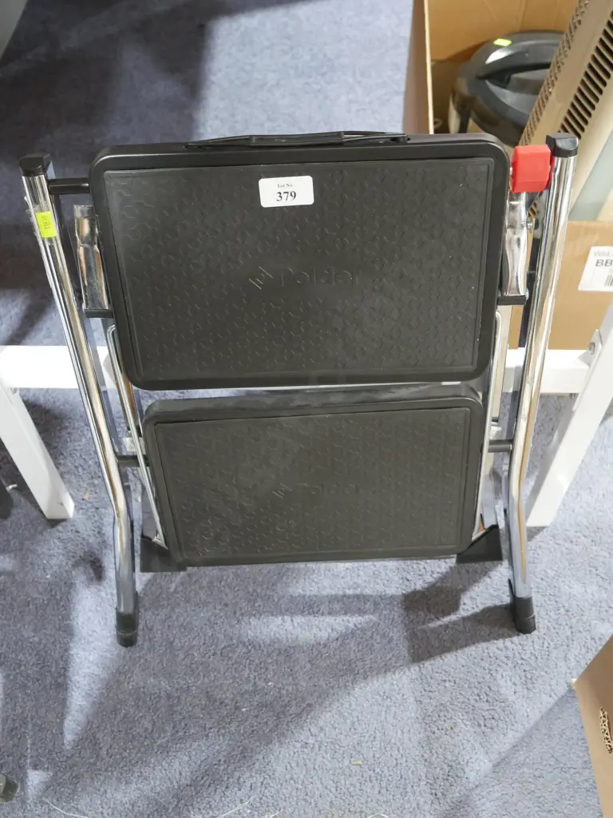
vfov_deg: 49.0
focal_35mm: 38
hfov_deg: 37.7
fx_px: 897
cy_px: 409
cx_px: 306
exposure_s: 1/40
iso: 3200
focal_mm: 19
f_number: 4.1
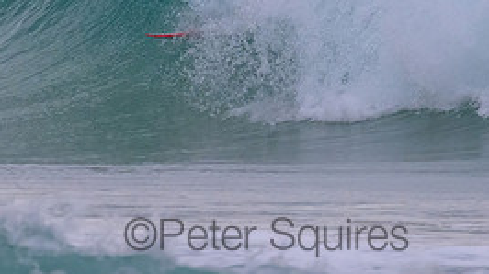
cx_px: 267
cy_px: -71
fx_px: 23718
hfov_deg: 1.2
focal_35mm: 1831
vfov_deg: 0.7
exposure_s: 1/320
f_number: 11
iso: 5000
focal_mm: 800
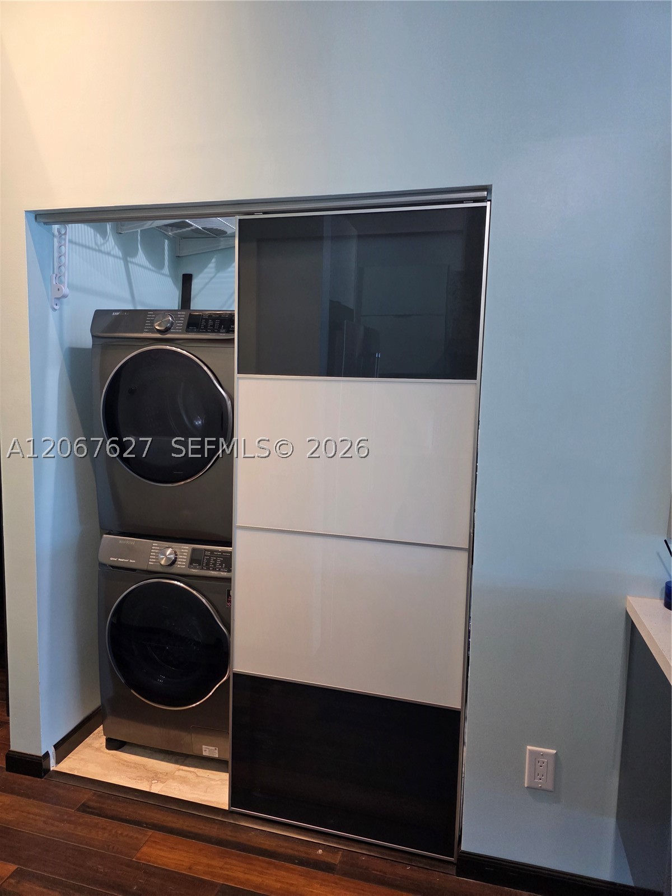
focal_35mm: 23
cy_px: 448
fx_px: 595
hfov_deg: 58.9
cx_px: 336
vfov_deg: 73.9
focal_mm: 6.3
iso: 400
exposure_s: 1/120
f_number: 1.7
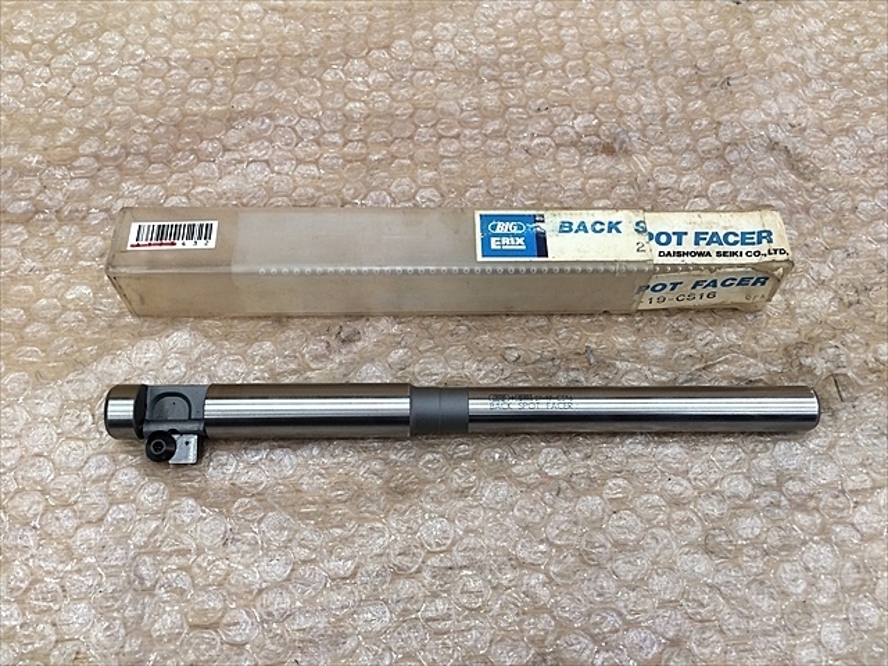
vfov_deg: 48.2
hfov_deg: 61.7
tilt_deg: -60.4
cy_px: 333
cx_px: 444
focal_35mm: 29
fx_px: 744
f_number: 2.2
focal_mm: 4.15
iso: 64
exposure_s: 1/30
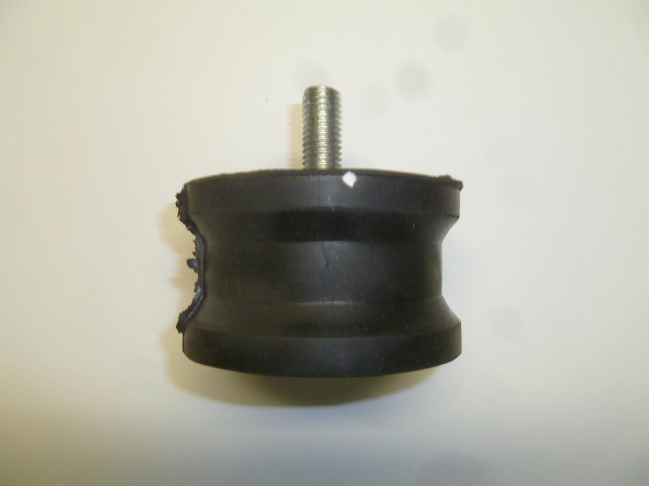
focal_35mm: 28
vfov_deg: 49.7
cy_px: 243
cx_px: 324
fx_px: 525
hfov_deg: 63.4
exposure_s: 1/30
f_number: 3.3
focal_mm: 5
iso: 200
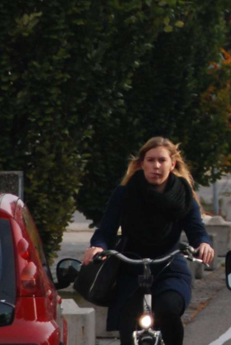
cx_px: 395
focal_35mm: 1025
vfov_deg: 2.0
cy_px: 101
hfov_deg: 1.3
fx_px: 9836
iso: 280
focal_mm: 155
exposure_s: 1/500
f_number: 6
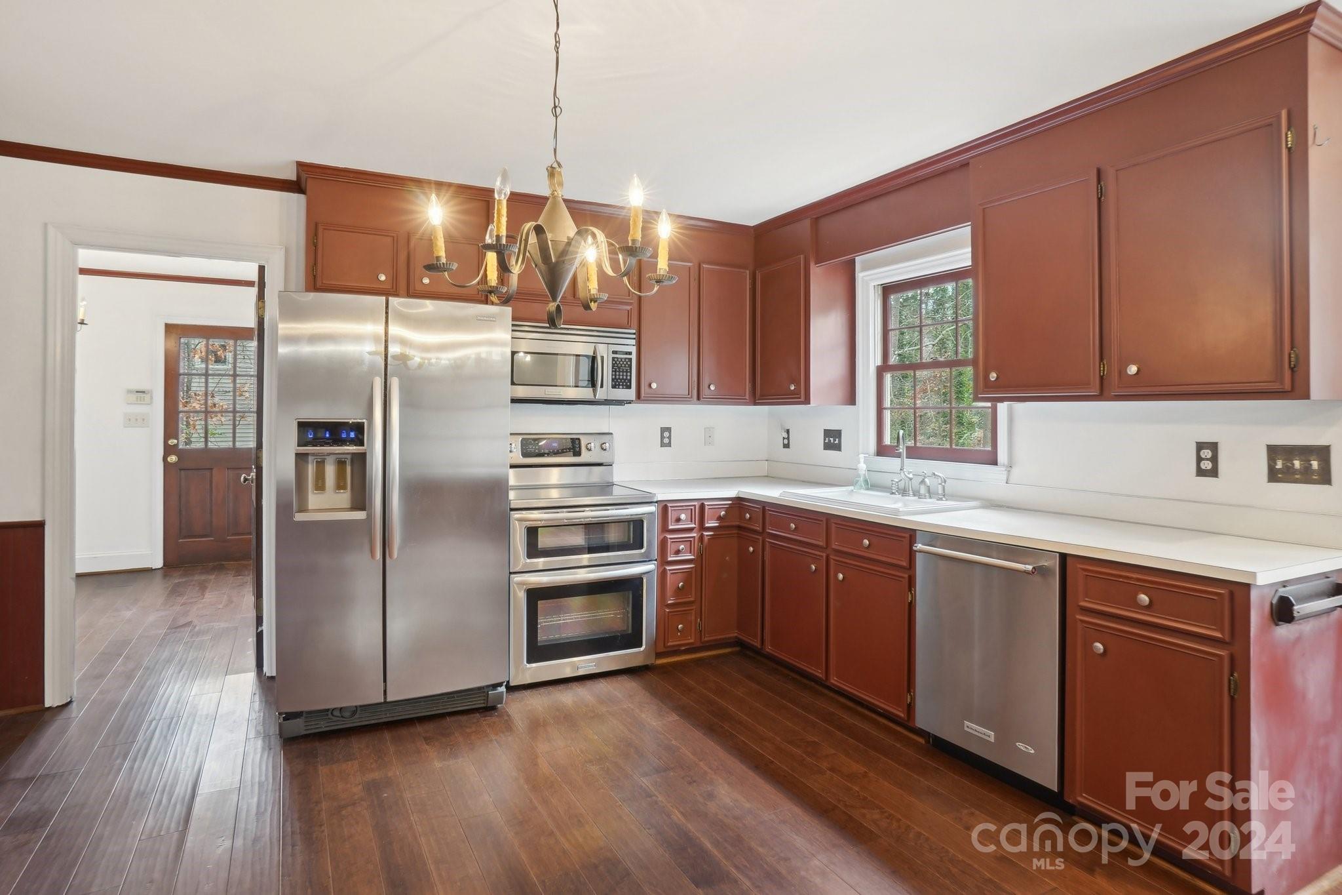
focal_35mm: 18
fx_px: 671
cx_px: 671
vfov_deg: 67.4
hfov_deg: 90.0
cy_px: 448
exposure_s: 1/10
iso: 400
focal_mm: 18
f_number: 8
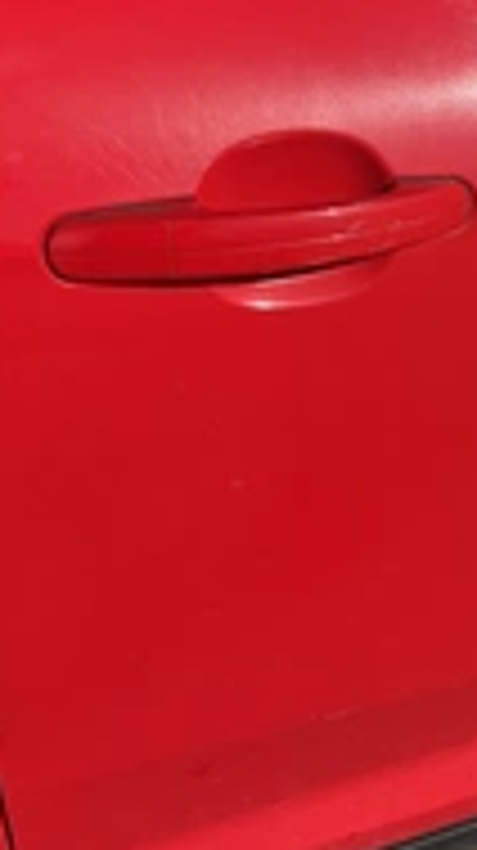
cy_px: 319
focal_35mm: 67
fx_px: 1510
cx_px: 652
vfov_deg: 31.3
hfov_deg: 16.7
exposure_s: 1/1412
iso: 25
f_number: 1.8
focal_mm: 3
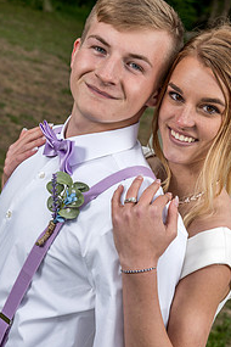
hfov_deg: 17.3
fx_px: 760
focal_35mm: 79
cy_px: 179
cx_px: 128
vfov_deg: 25.7
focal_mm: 50
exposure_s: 1/160
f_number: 6.3
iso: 100
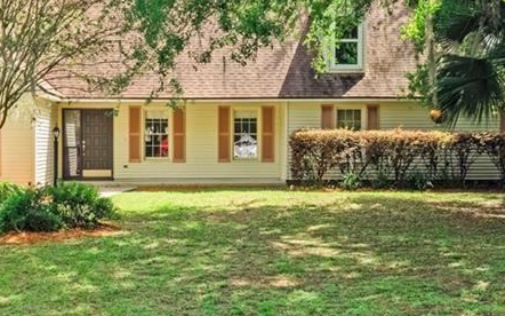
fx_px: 837
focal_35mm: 61
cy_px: 142
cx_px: 195
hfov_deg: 33.4
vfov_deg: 21.3
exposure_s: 1/3200
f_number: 9
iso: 250
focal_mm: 11
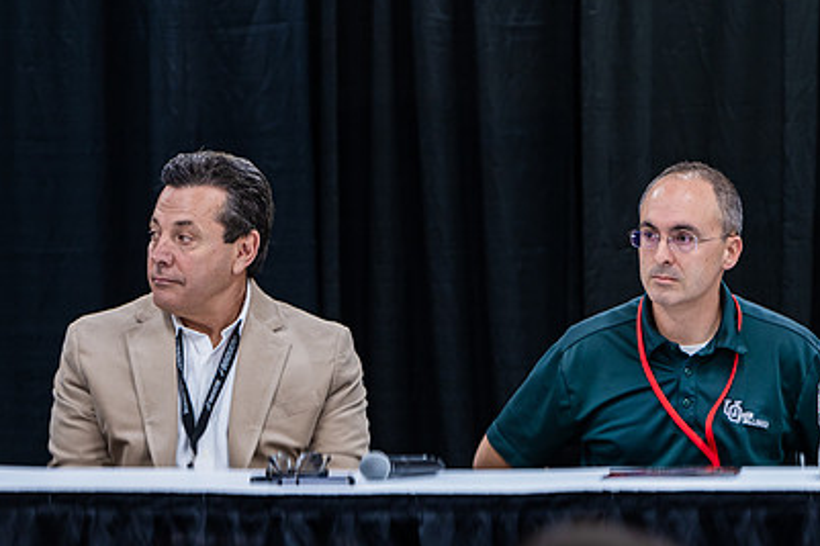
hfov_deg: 8.4
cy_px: 223
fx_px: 5555
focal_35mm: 244
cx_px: 436
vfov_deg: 5.6
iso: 1000
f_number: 4
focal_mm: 160
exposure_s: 1/200
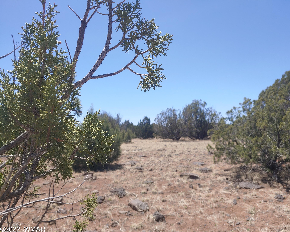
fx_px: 232
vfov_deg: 53.2
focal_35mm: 27
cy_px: 120
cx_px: 160
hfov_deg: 63.9
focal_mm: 4.23
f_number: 1.5
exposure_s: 1/2222
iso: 50
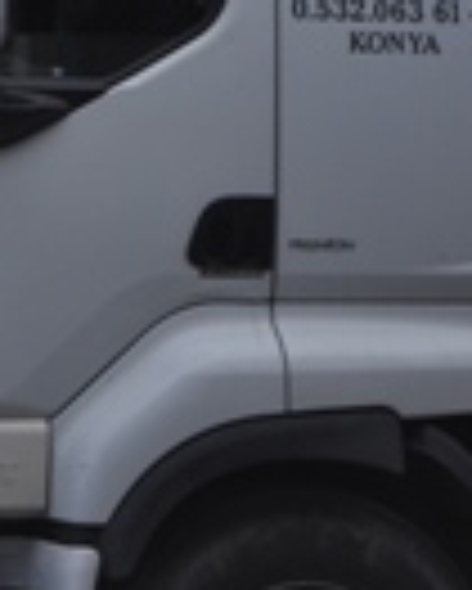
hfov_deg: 9.9
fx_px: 2592
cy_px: 221
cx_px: -378
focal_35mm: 149
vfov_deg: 13.0
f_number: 9
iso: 200
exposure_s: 1/320
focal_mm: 31
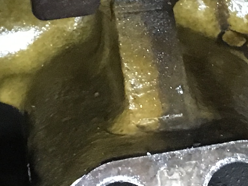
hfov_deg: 12.7
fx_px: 1111
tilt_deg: -24.8
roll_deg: -0.7
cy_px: -175
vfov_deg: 9.1
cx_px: 105
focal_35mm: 155
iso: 250
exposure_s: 1/15
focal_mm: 4.15
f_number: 2.2
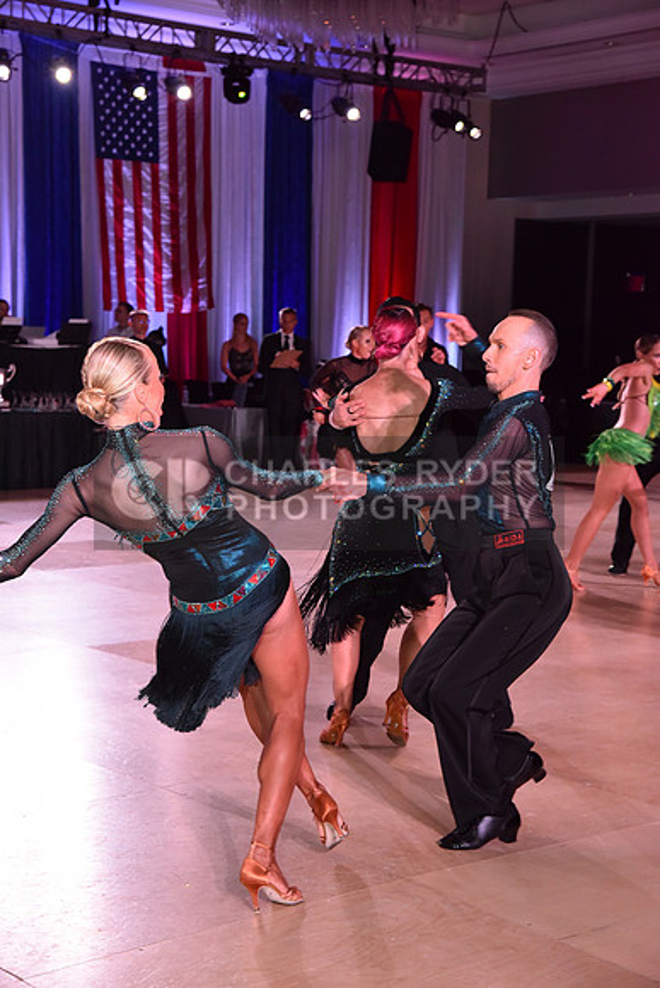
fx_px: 1786
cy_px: 494
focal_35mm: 65
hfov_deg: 20.9
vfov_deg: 31.0
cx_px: 330
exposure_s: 1/320
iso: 2500
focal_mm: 65
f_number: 7.1
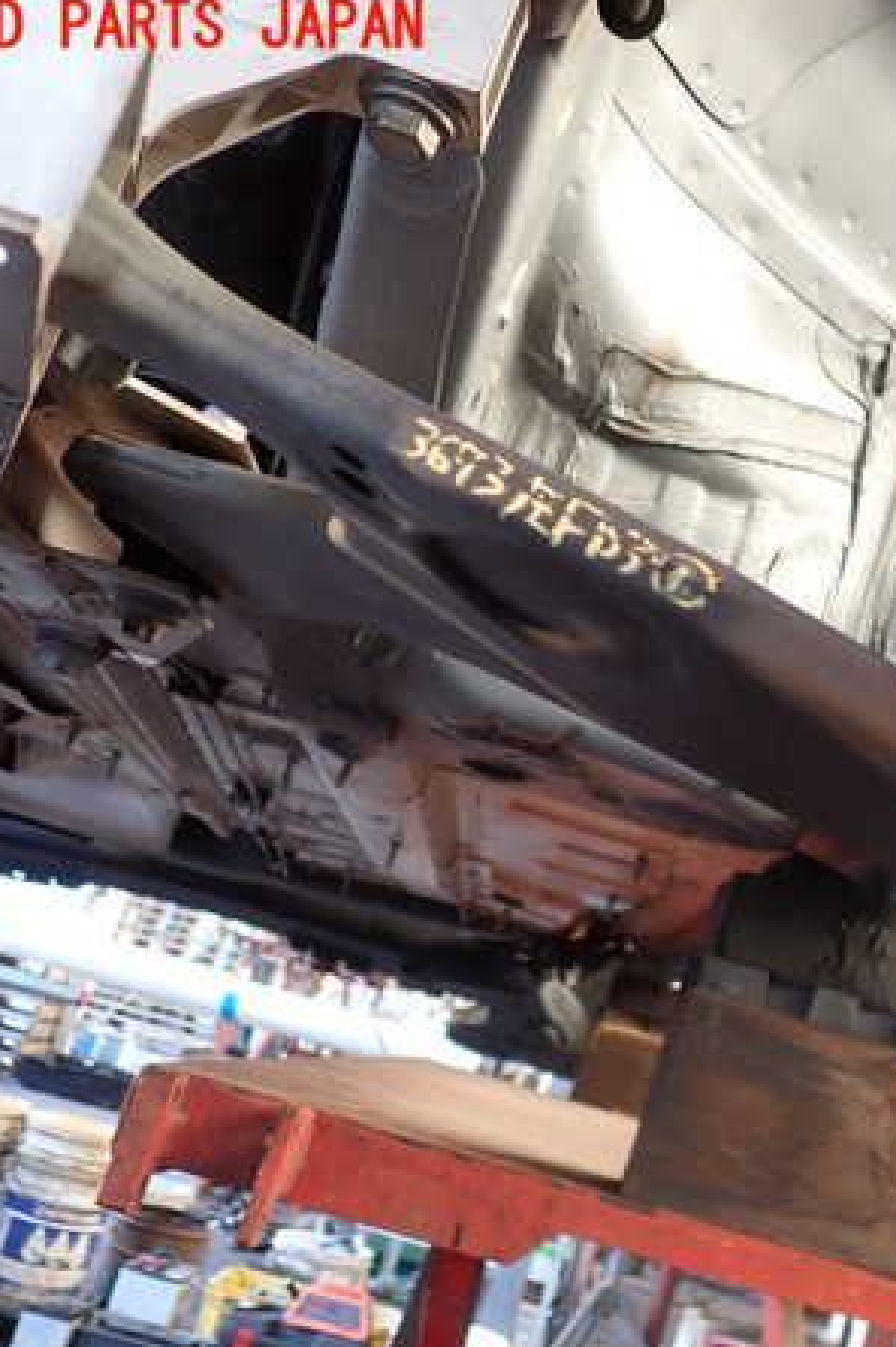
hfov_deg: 30.7
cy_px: 670
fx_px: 1569
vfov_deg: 46.4
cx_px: 781
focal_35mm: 42
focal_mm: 5.4
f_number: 2.3
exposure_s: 1/60
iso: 200
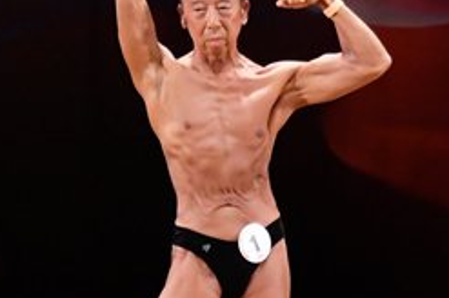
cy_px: 207
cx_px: 197
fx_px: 7897
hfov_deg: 3.3
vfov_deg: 2.2
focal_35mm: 634
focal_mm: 135
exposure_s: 1/400
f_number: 5.6
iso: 4000
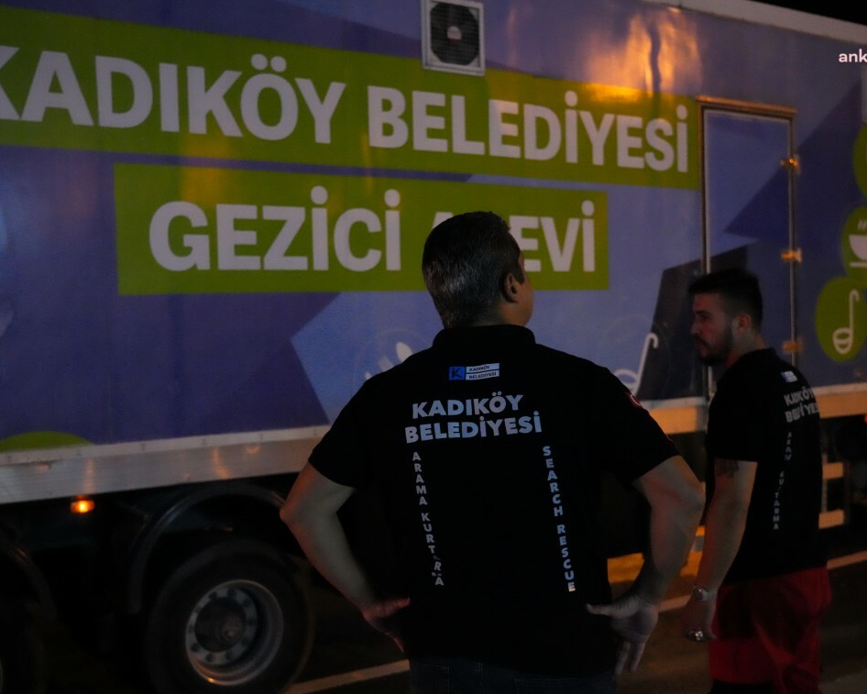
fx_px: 1026
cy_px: 343
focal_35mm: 40
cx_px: 410
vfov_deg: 37.3
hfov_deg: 45.8
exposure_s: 1/125
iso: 16000
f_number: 4
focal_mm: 35
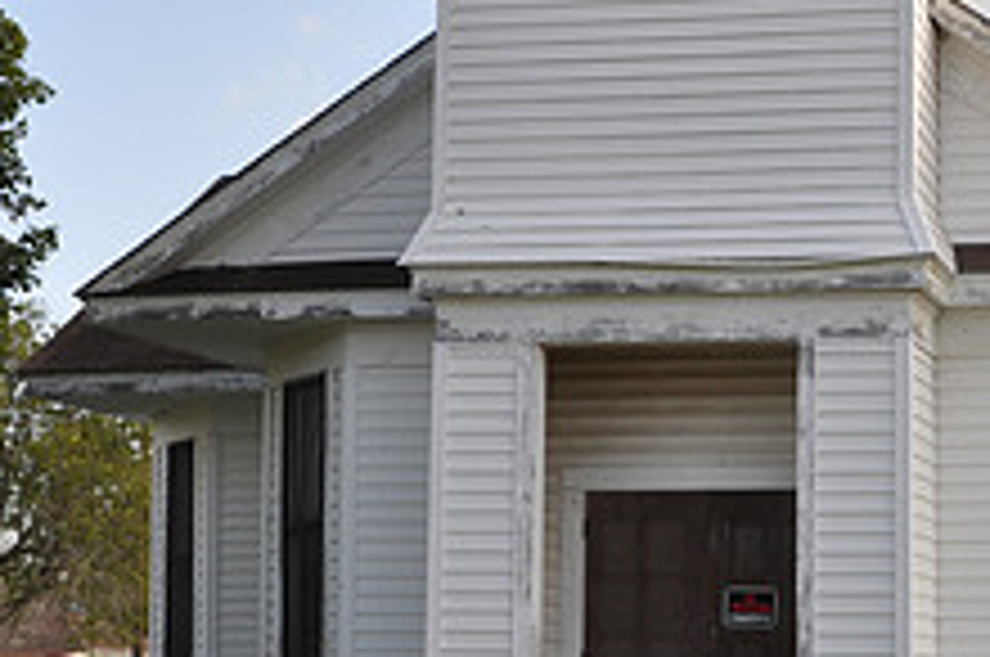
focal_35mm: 87
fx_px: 2389
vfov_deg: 15.6
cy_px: 434
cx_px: 868
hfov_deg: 22.9
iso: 200
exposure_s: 1/200
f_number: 7.1
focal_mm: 22
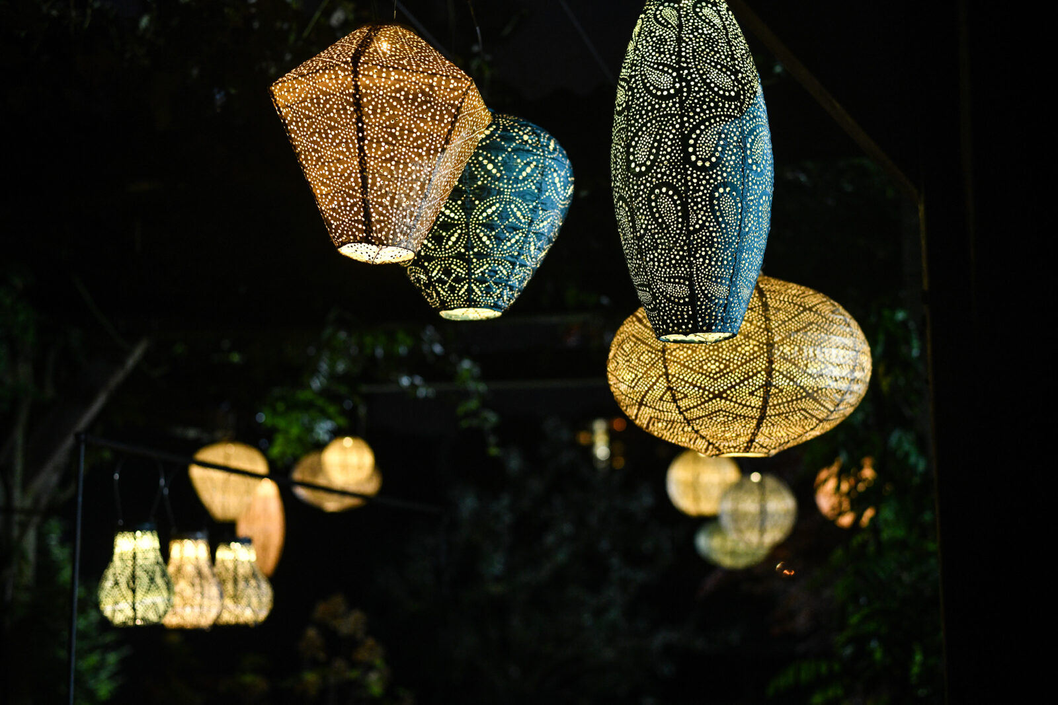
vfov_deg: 27.0
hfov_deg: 39.6
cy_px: 352
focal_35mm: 50
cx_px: 529
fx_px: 1469
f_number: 3.2
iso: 2500
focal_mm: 50
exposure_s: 1/25
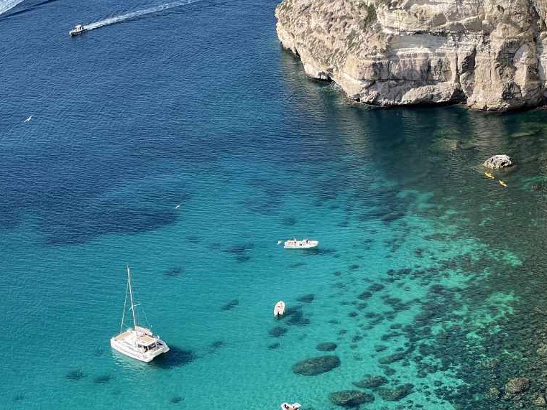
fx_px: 1296
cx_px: 318
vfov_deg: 17.9
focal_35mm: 82
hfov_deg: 23.8
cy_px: 284
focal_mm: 6
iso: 25
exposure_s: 1/1115
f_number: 2
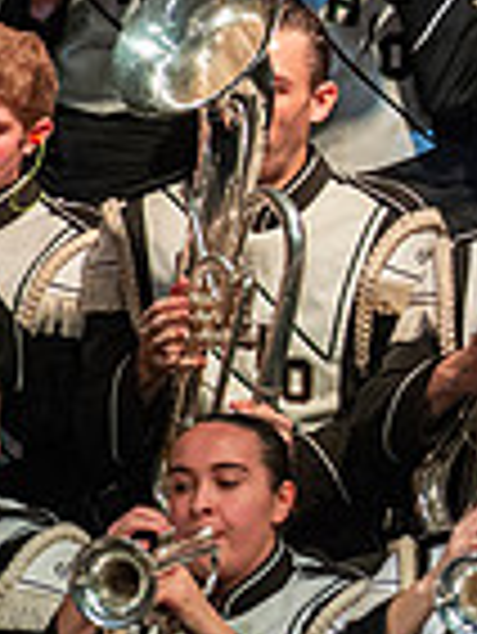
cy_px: 166
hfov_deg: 1.3
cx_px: 1156
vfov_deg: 1.7
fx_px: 21739
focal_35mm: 1185
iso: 5000
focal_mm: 300
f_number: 5.6
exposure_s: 1/400
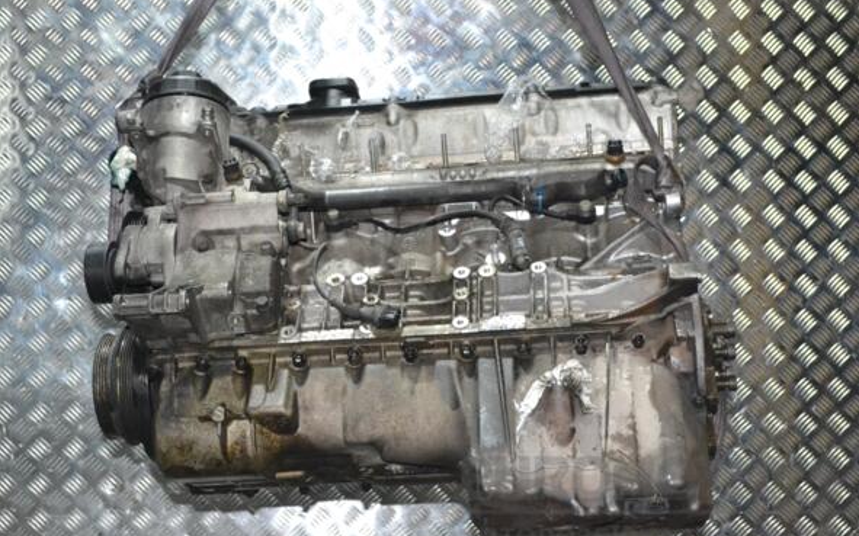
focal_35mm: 59
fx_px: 1381
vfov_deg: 22.0
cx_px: 435
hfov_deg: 34.6
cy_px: 285
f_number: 7.1
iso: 3200
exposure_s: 1/60
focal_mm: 38
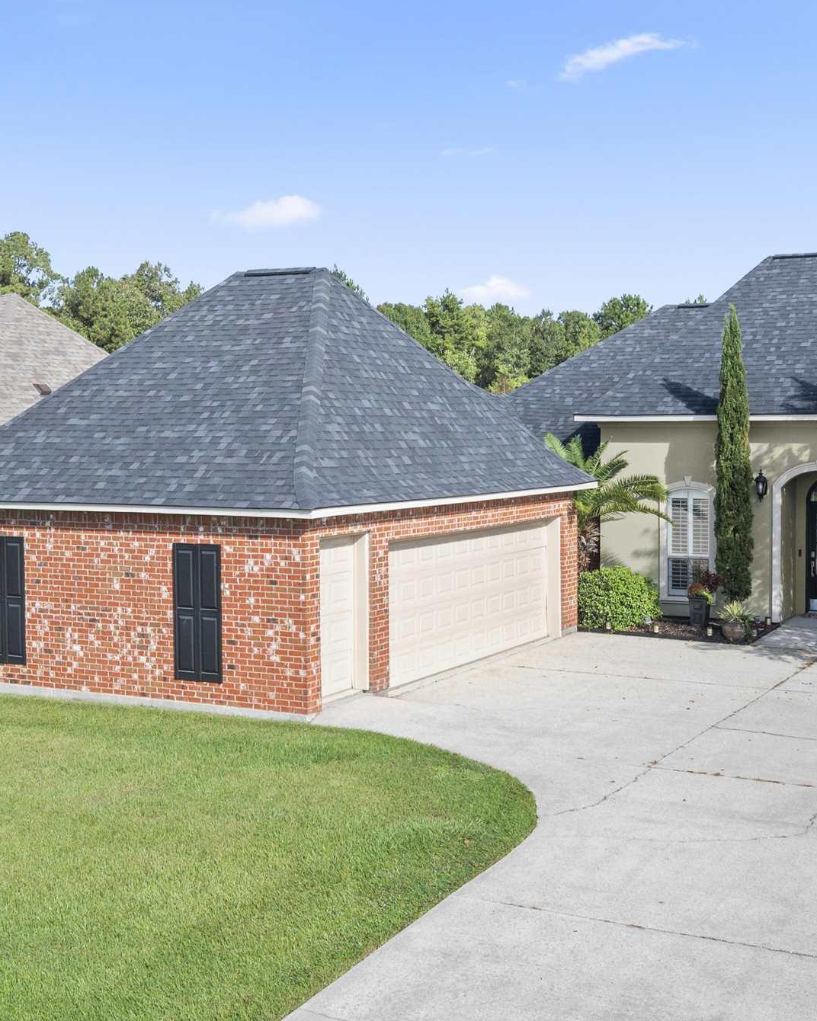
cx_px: 481
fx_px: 1332
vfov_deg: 41.9
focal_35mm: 44
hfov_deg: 34.0
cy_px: 544
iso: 320
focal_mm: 20.5
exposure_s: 1/640
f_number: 10
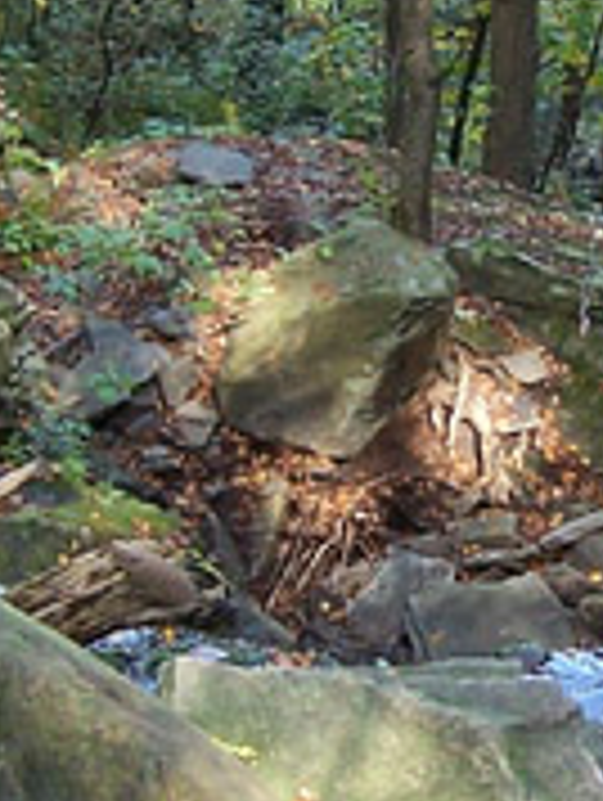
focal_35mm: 157
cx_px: 592
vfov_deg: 12.6
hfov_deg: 9.4
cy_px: 472
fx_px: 3638
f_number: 4
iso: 140
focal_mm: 6.7
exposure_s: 1/30
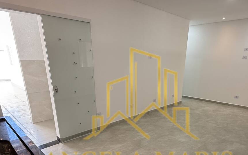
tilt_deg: -18.5
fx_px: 169
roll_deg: +0.3
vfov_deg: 47.2
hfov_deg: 72.3
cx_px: 138
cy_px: 119
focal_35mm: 25
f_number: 2.2
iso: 125
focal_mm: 2.22
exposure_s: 1/99
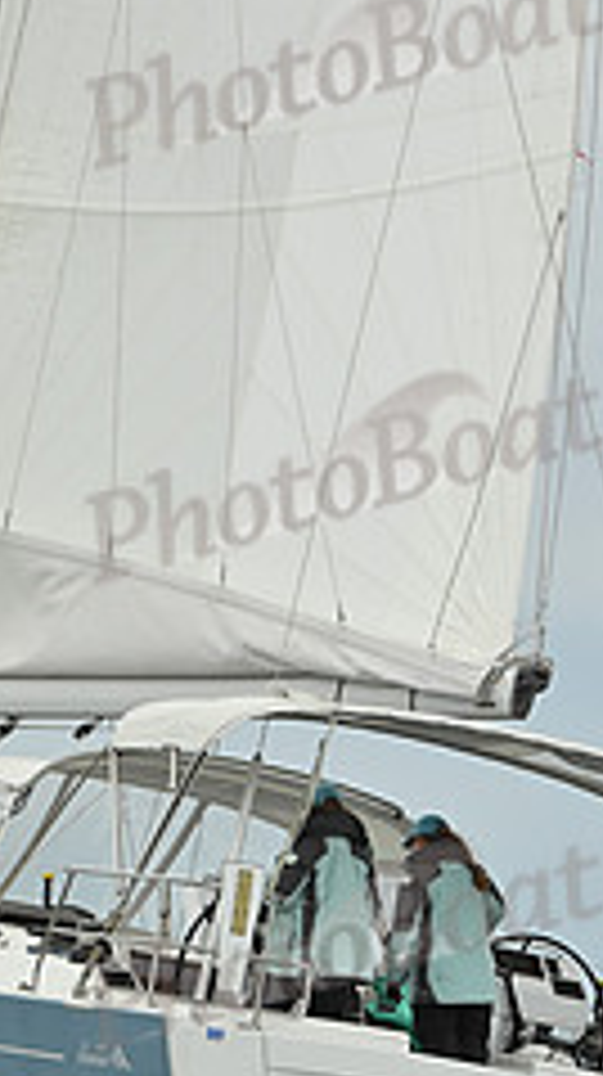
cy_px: 763
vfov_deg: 9.2
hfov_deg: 5.2
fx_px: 6668
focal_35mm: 234
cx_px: -144
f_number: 11
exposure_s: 1/1000
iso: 320
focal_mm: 92
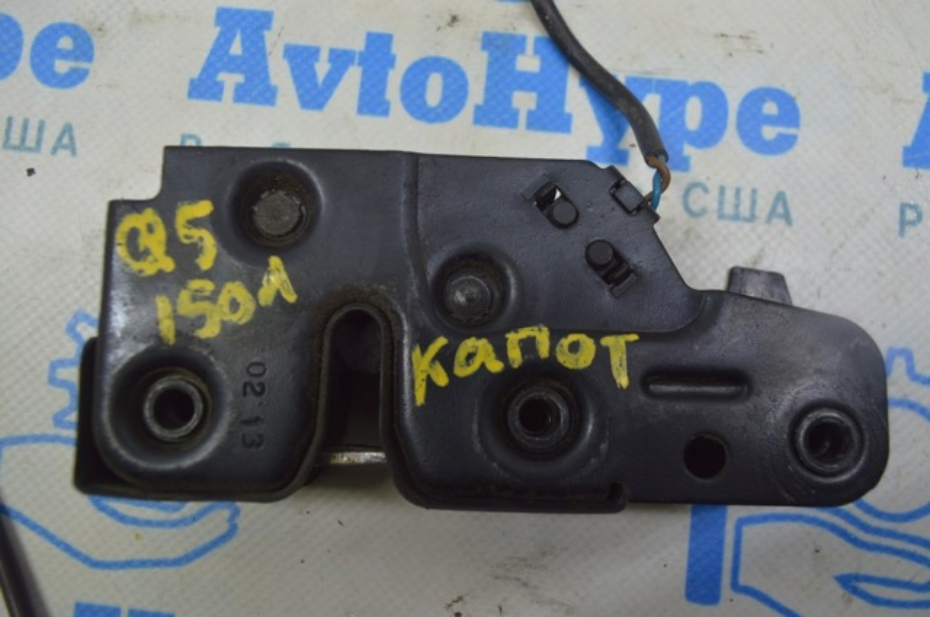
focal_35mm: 33
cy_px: 308
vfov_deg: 39.9
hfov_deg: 57.3
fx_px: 851
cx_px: 465
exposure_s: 1/25
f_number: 5.6
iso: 400
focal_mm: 22
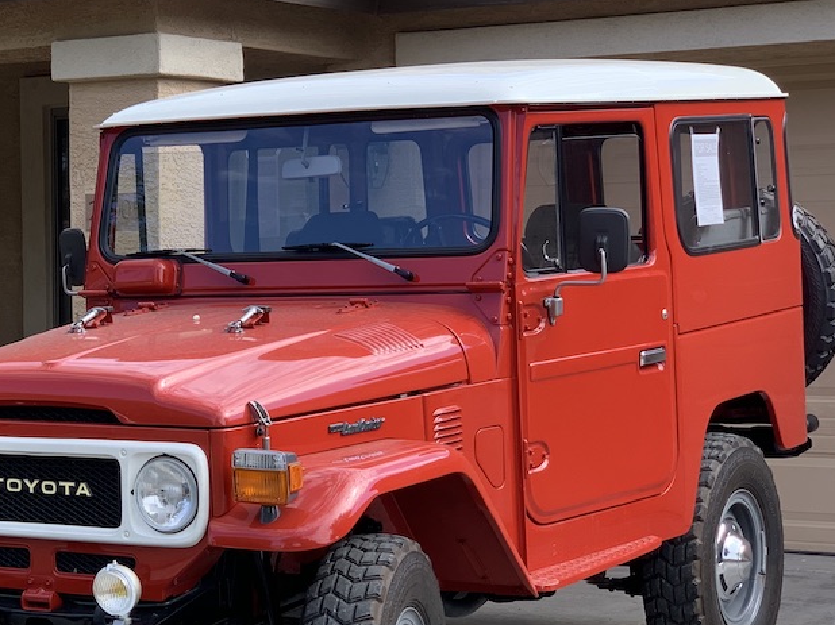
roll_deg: +0.0
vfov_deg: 14.6
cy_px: 354
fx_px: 2435
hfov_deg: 19.2
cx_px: 150
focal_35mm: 101
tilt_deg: -1.0
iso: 16
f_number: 2.4
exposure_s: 1/254
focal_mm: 6
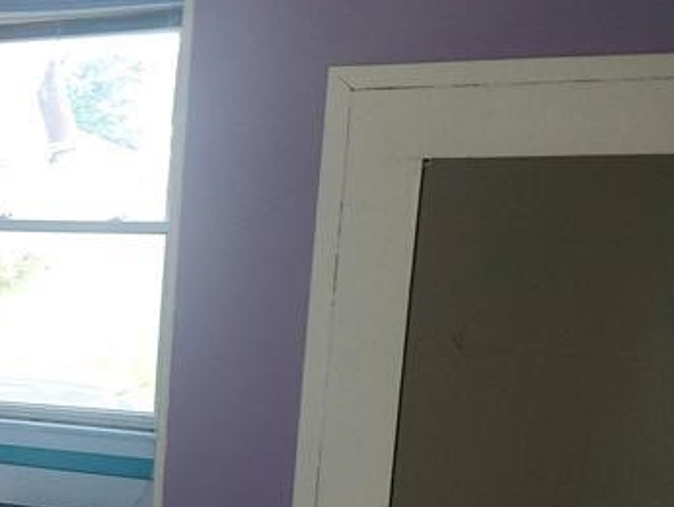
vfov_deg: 21.3
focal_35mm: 68
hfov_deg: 24.4
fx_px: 1325
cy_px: 419
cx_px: -236
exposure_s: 1/24
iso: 100
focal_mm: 5.4
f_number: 1.8
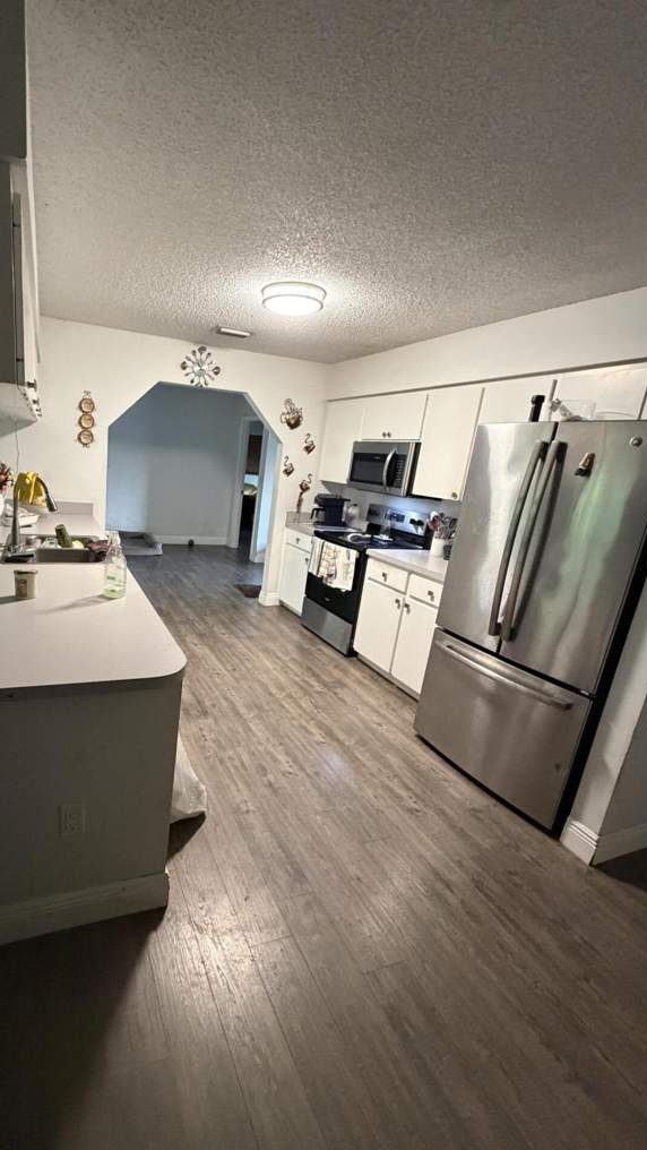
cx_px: 217
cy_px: 585
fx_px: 488
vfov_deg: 99.3
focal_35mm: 16
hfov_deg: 65.4
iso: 800
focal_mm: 2.22
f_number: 2.2
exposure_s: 1/60
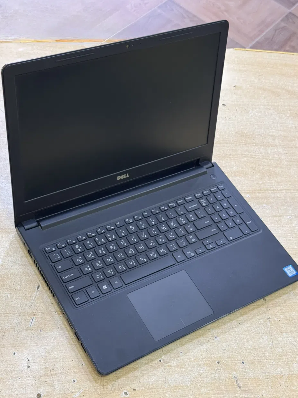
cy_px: 209
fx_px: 608
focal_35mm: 53
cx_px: 147
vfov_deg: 36.2
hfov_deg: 27.5
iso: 250
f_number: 1.78
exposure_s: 1/60
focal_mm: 6.76
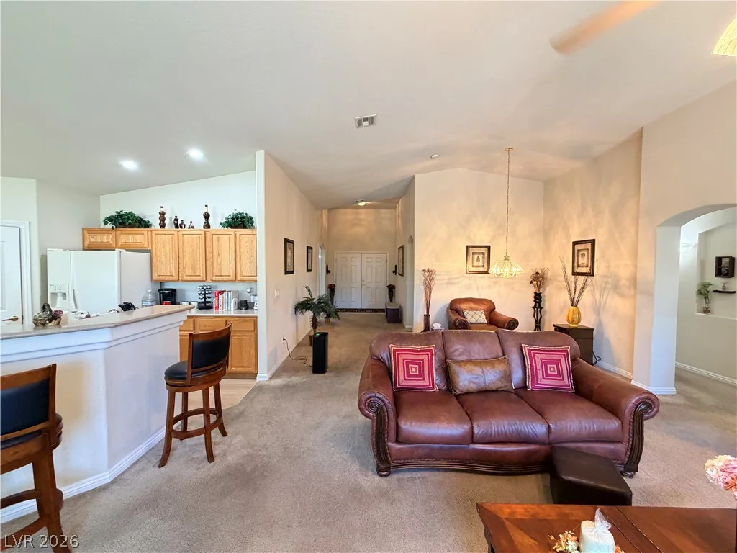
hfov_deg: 102.1
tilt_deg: -2.1
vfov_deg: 85.7
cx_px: 368
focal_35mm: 14
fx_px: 298
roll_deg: +0.2
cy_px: 276
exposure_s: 1/60
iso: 500
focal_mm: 2.22
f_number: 2.2
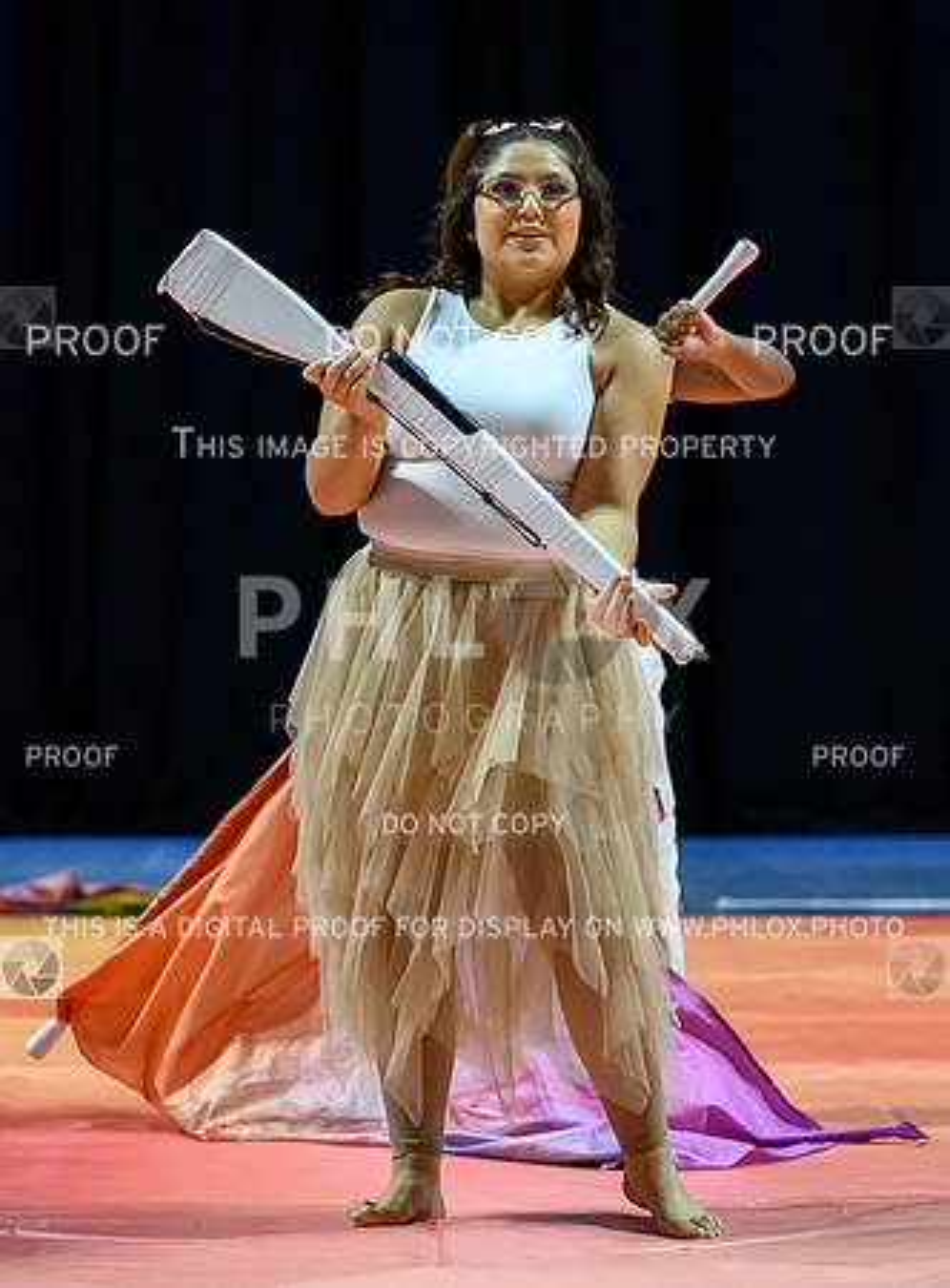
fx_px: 5745
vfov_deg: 12.8
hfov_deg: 9.5
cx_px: 550
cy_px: 594
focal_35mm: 155
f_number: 2.8
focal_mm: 82
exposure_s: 1/1000
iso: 4000
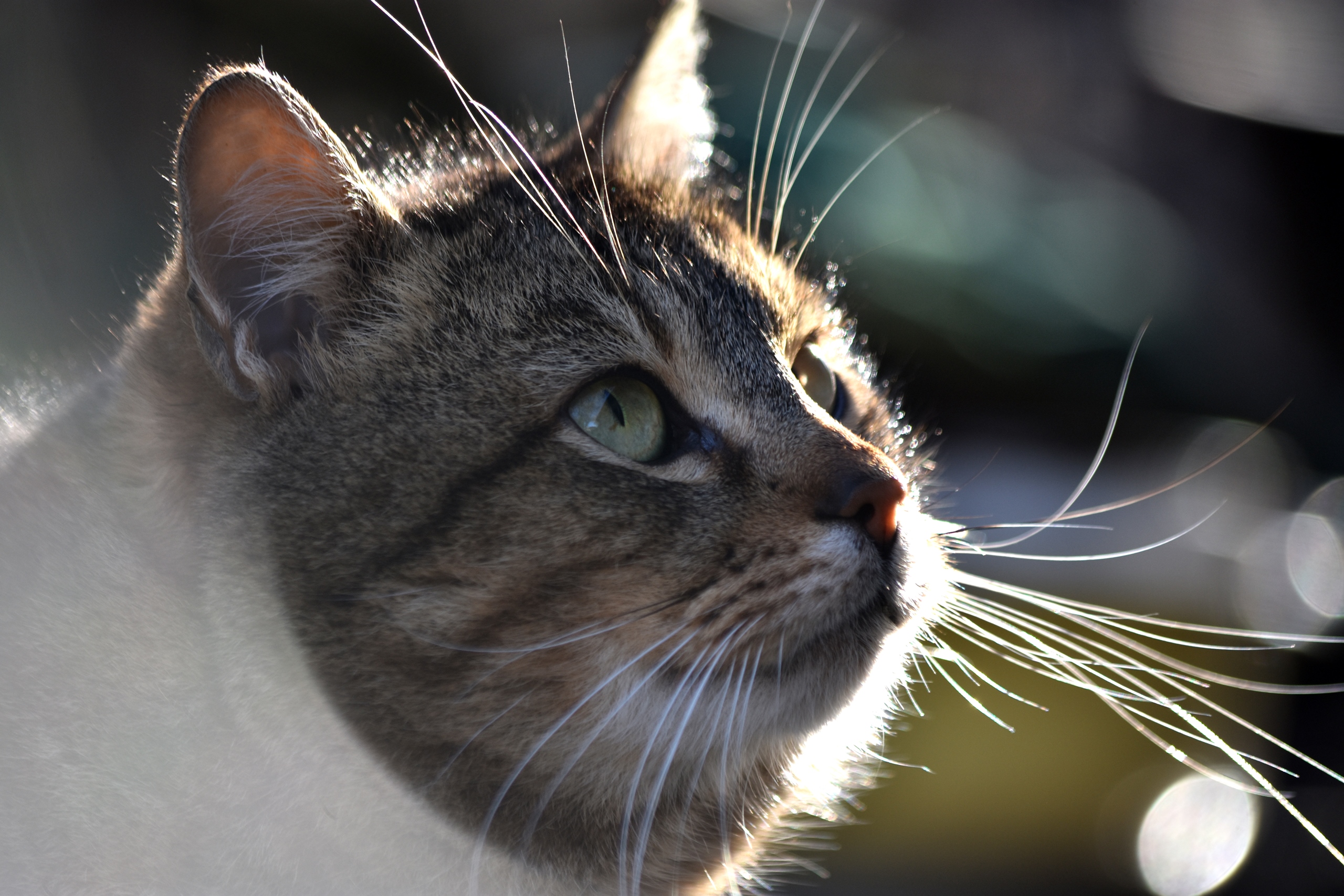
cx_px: 672
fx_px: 9520
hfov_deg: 8.1
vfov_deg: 5.4
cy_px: 448
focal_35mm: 255
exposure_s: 1/250
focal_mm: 170
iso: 200
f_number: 4.5
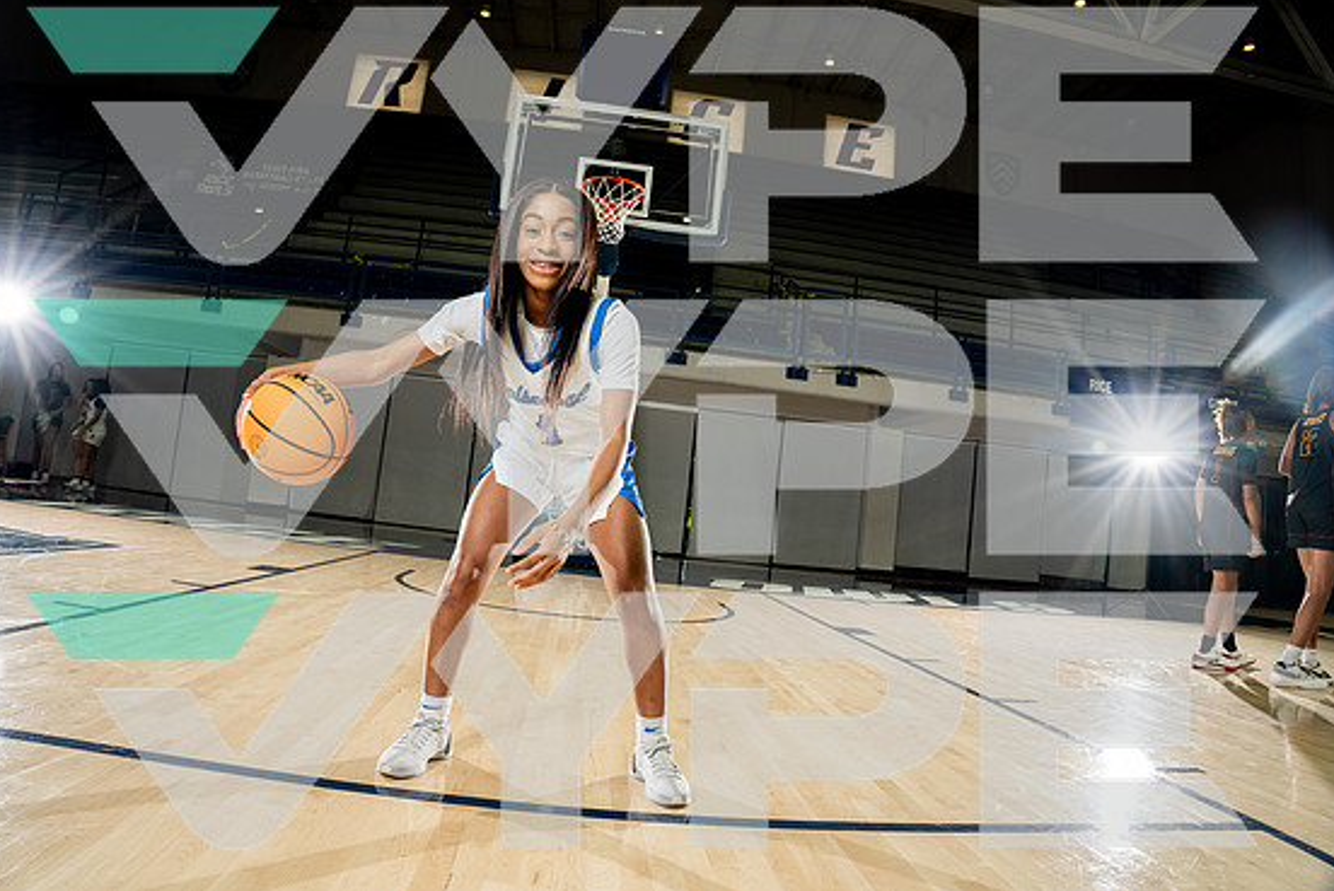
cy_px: 429
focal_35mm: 21
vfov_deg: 59.6
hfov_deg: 81.1
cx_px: 650
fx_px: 779
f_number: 8
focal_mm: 20
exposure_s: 1/250
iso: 640
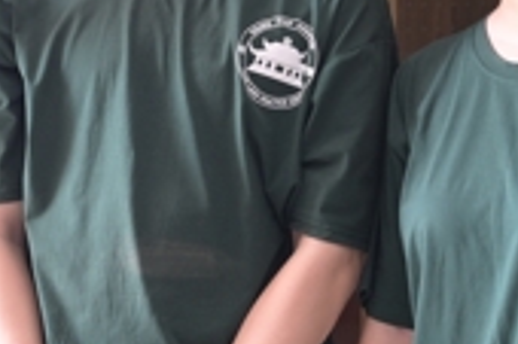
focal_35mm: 237
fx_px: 3407
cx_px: -24
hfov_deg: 8.6
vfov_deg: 5.8
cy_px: 24
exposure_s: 1/160
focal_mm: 62
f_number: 4
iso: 1600
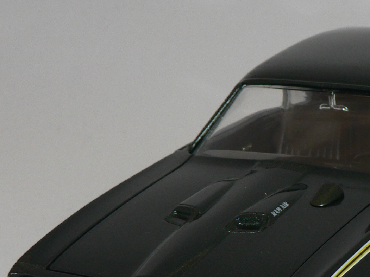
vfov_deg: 8.6
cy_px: 216
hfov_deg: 11.4
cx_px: 306
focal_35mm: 173
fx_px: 1849
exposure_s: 1/60
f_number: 3.2
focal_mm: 11.8
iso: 80
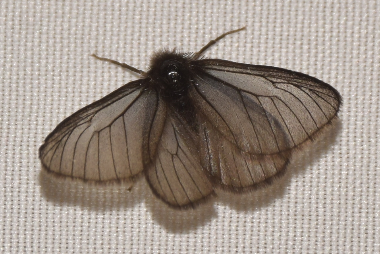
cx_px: 190
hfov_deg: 9.8
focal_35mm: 210
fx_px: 2219
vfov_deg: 6.6
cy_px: 127
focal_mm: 140
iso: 125
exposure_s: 1/160
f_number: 10
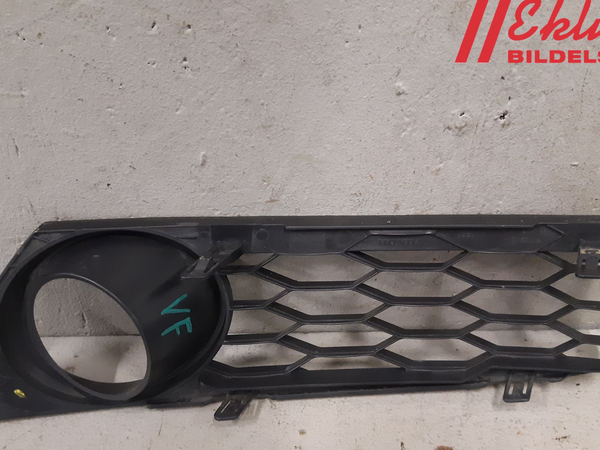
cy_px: 299
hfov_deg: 52.6
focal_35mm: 35
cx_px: 293
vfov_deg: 40.2
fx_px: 607
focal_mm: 3.93
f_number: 1.7
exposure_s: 1/60
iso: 320
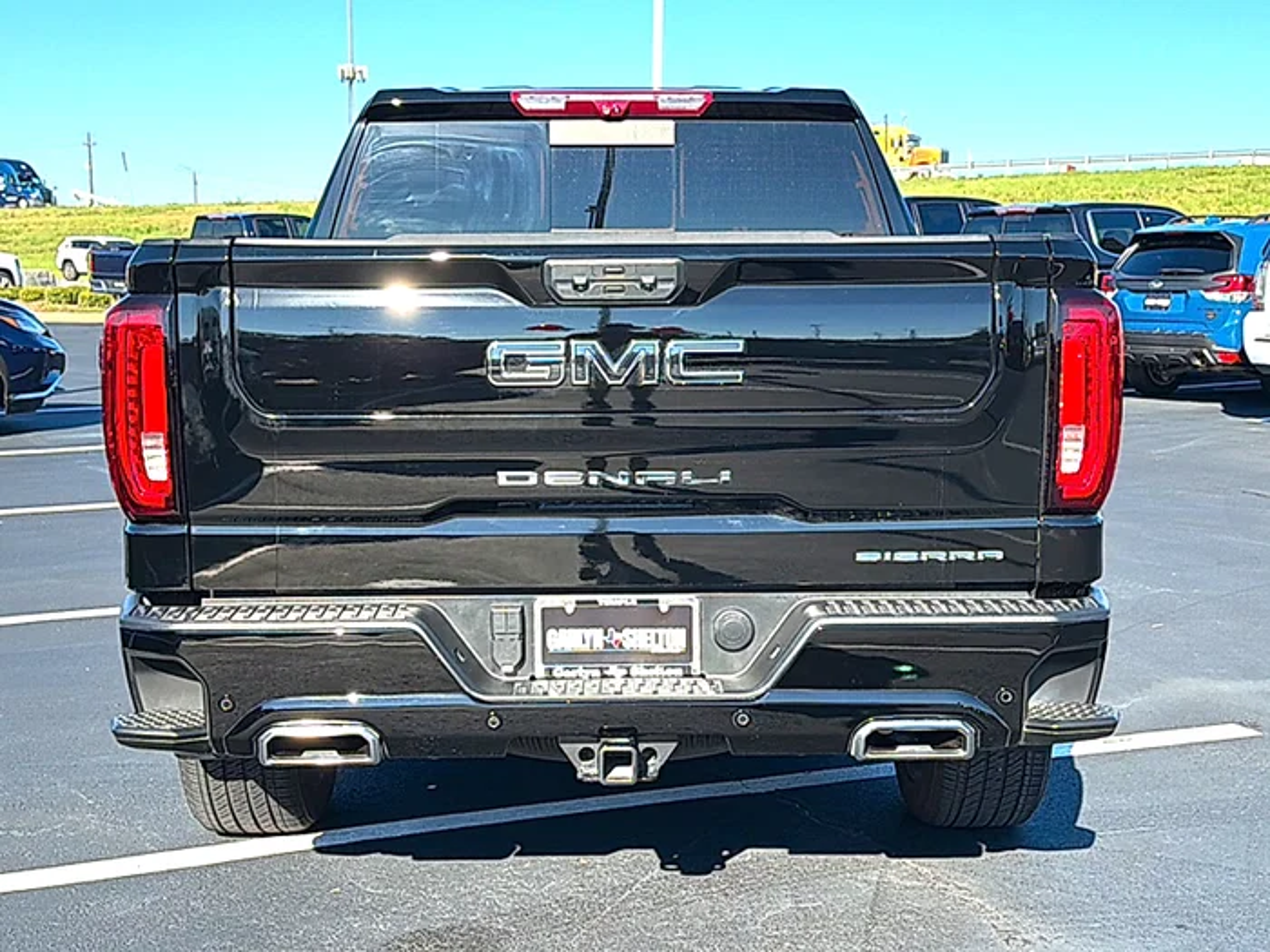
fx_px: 1468
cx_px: 635
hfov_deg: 46.8
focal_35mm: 40
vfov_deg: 36.0
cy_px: 476
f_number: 1.78
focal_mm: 6.76
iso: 80
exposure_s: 1/1812
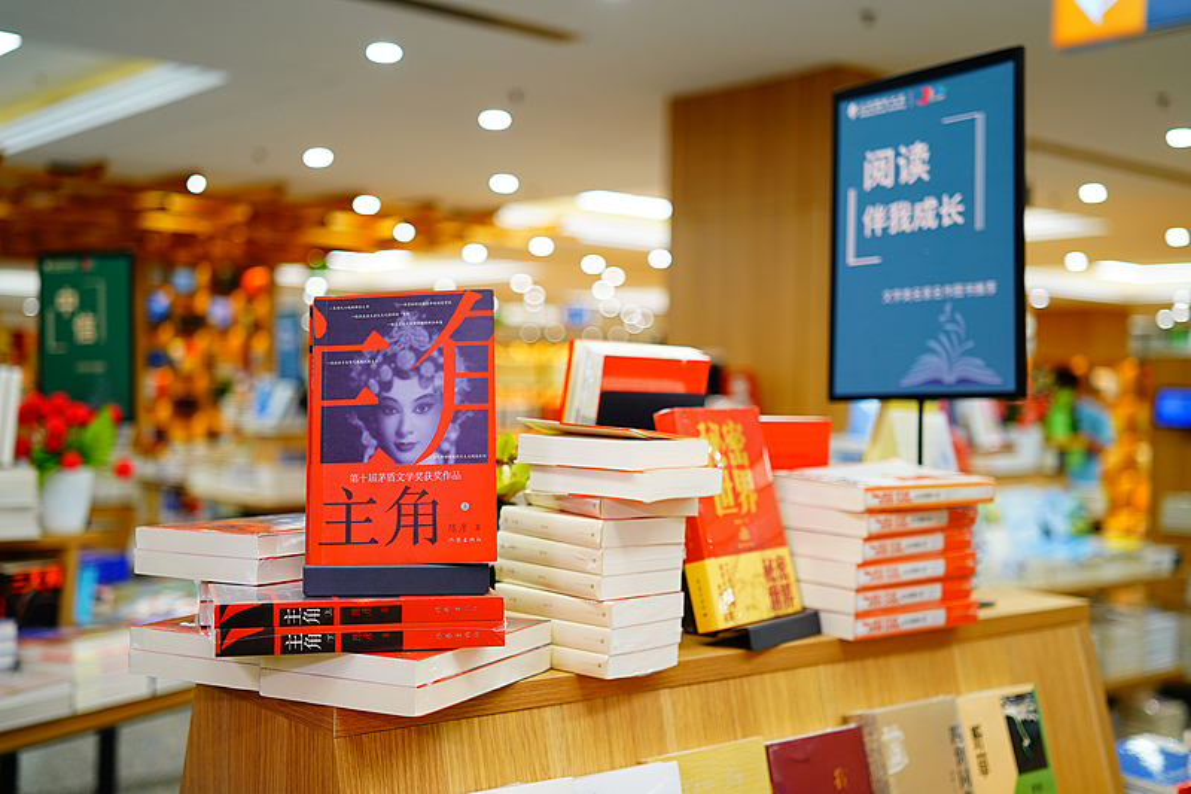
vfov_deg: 33.4
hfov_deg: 48.5
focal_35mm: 40
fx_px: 1323
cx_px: 596
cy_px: 397
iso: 250
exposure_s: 1/160
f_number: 2
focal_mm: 40
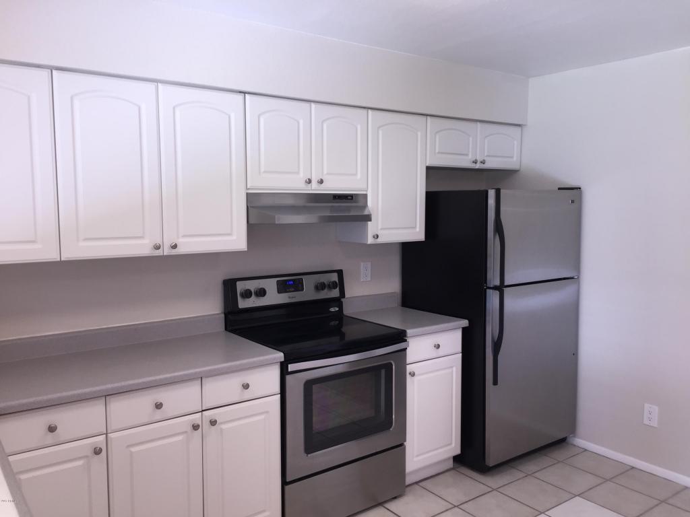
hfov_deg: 61.7
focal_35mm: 29
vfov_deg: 48.2
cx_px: 345
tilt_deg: -5.3
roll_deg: -0.9
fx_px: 578
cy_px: 258
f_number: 2.2
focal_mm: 4.15
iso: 32
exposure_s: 1/48
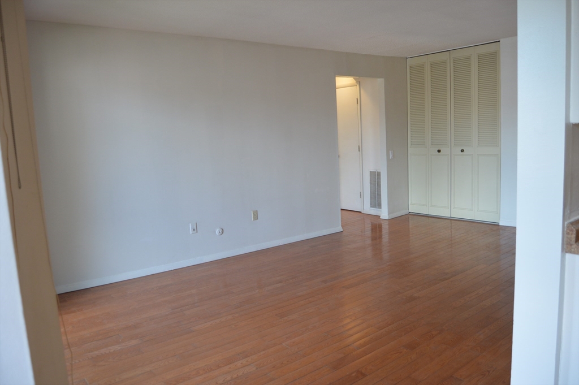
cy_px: 192
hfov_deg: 67.4
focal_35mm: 27
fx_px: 434
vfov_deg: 47.9
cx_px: 290
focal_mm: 18
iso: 400
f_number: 4.5
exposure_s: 1/80
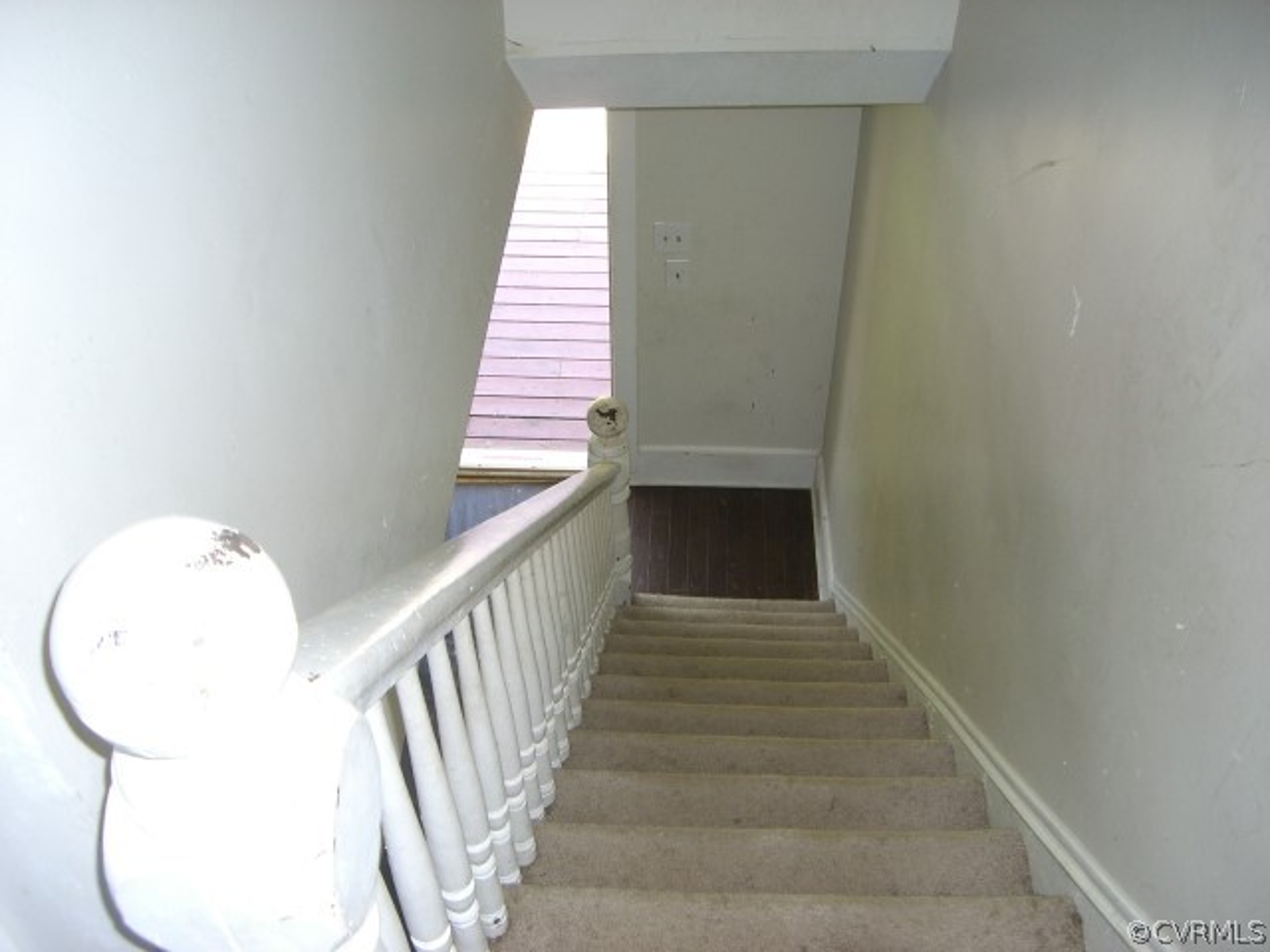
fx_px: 1394
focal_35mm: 38
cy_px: 476
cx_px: 635
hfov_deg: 49.0
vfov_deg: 37.7
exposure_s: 1/60
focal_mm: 6.2
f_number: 2.7
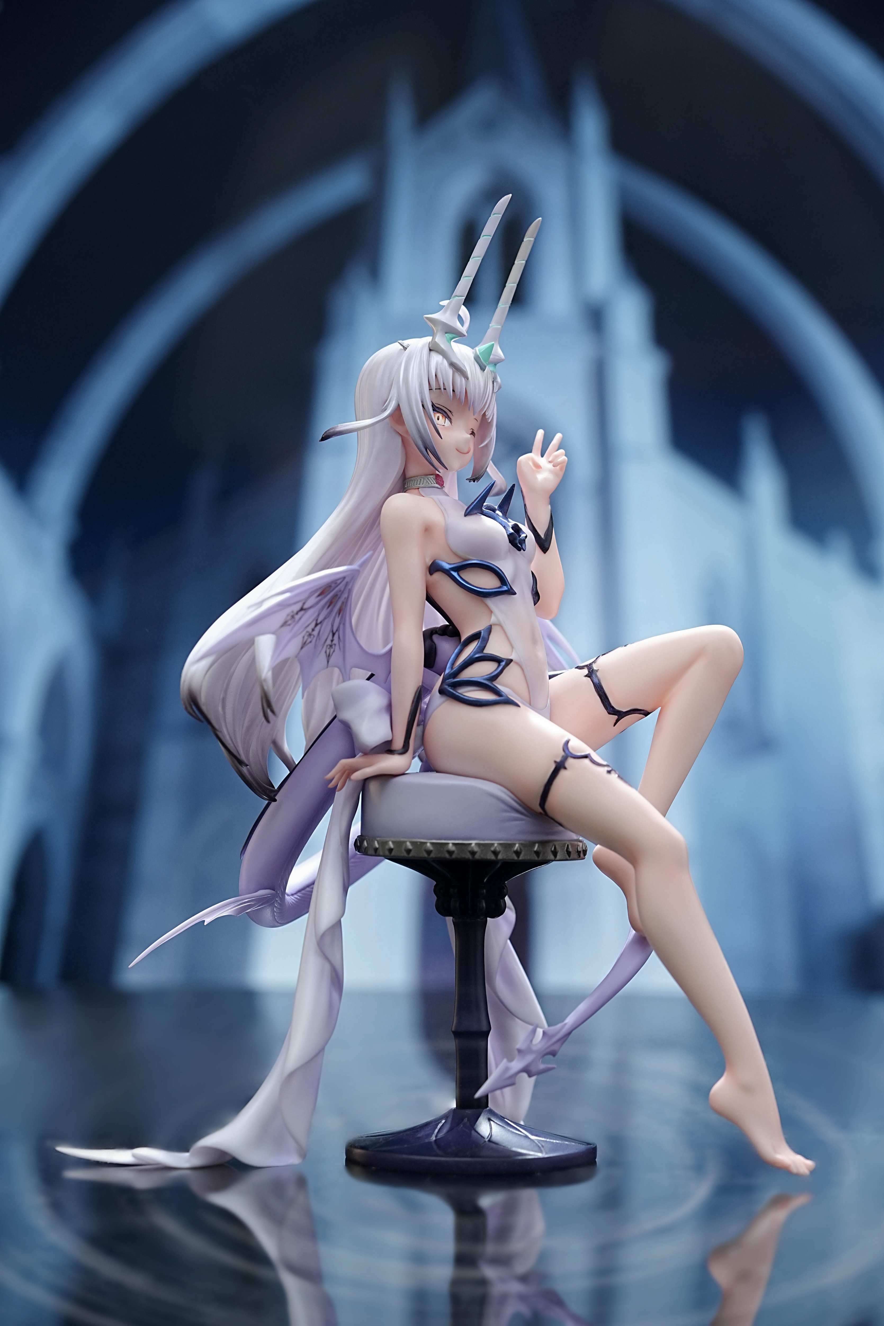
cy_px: 663
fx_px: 3315
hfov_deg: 15.2
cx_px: 442
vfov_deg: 22.6
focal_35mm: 90
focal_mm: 90
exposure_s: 1/60
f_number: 6.3
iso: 640
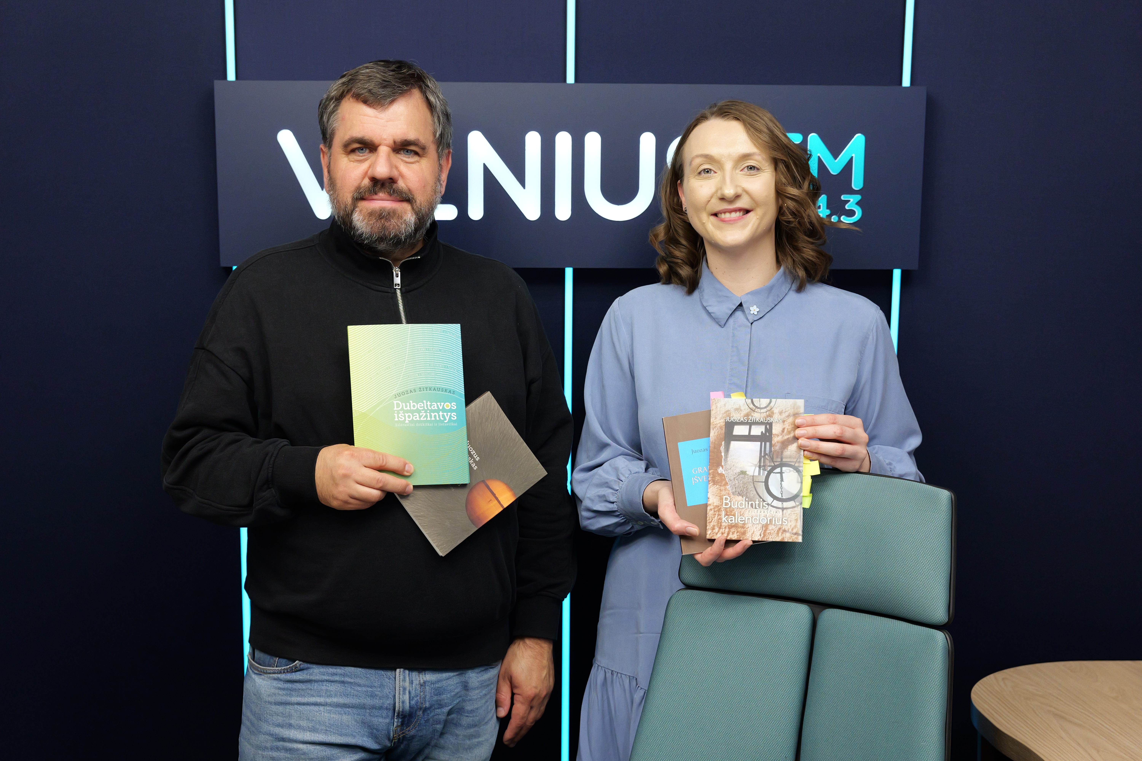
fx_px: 1301
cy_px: 380
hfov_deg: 47.4
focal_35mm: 41
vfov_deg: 32.6
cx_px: 571
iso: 4000
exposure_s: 1/320
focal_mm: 41
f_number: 3.5
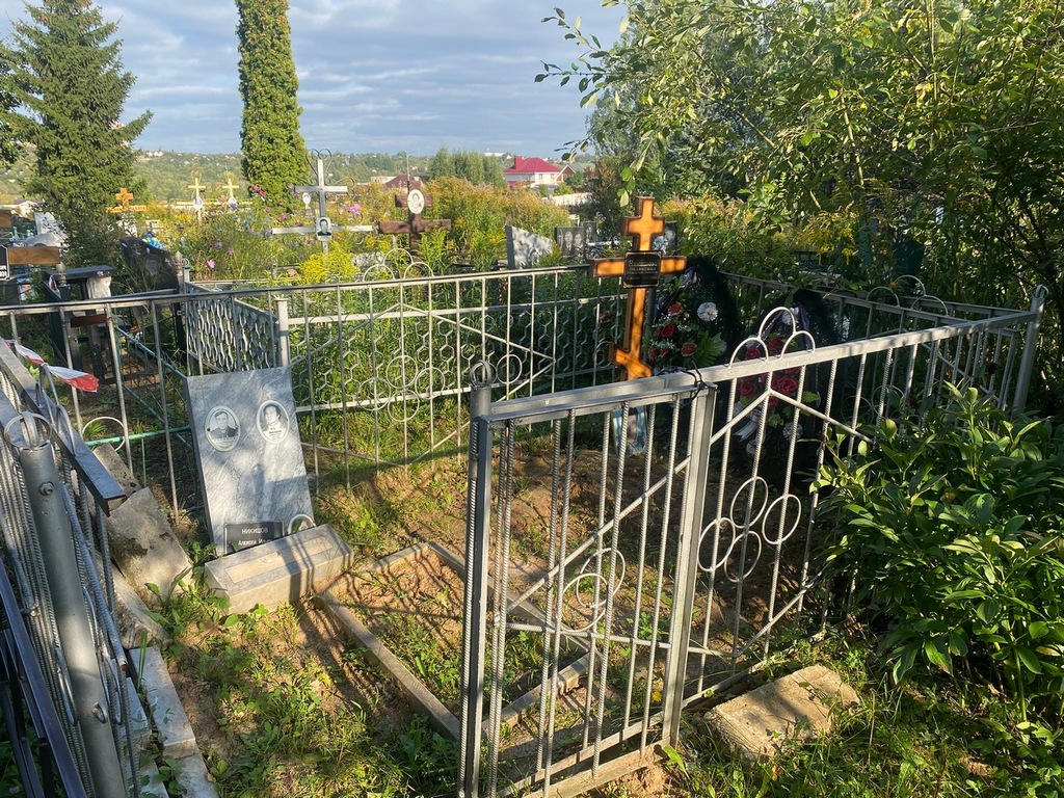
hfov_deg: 67.3
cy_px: 399
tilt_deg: -14.5
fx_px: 799
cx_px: 532
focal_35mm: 26
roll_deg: -0.2
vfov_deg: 53.1
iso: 32
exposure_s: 1/942
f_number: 1.8
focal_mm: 4.25
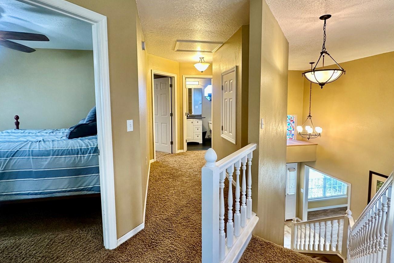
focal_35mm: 18
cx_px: 193
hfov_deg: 90.0
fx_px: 197
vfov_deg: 67.3
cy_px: 119
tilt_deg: -4.7
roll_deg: -0.3
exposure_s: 1/60
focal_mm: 2.22
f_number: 2.2
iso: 160
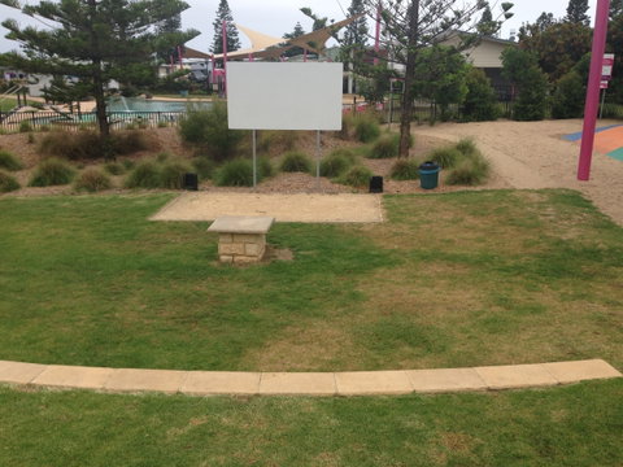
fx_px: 594
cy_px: 234
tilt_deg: -16.5
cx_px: 312
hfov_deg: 55.4
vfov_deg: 42.9
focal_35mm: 33
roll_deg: -1.0
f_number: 2.4
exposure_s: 1/874
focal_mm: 4.12
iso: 50
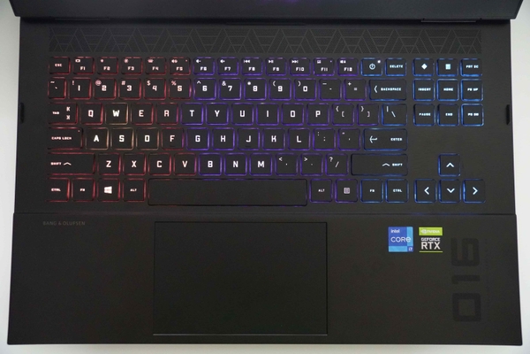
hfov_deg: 51.3
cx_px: 265
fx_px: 552
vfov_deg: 35.5
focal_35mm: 38
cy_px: 177
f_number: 2.8
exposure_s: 1/50
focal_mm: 25
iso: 6400
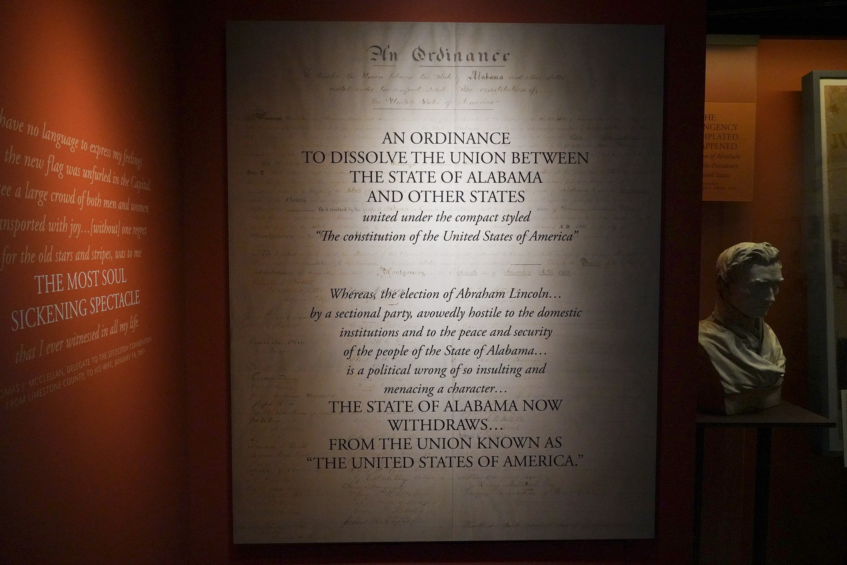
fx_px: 682
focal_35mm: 29
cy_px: 282
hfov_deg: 63.7
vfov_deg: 45.0
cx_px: 424
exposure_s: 1/100
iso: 10000
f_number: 6.3
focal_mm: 29
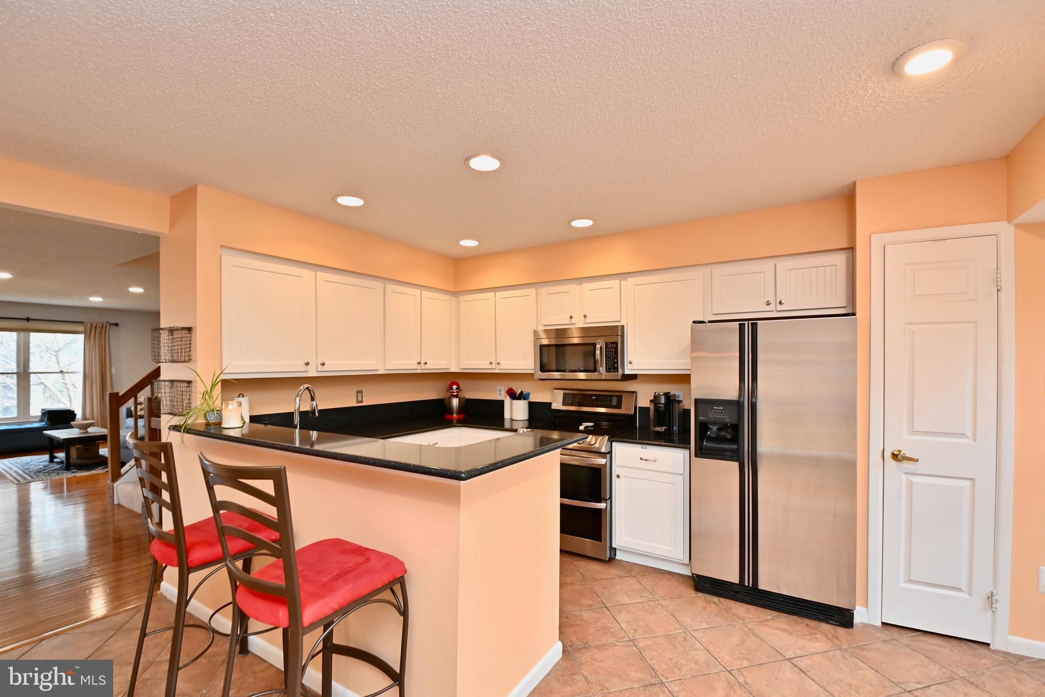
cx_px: 522
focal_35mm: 15
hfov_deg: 100.4
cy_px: 348
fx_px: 435
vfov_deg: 77.3
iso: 200
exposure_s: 1/10
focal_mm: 10
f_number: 7.1
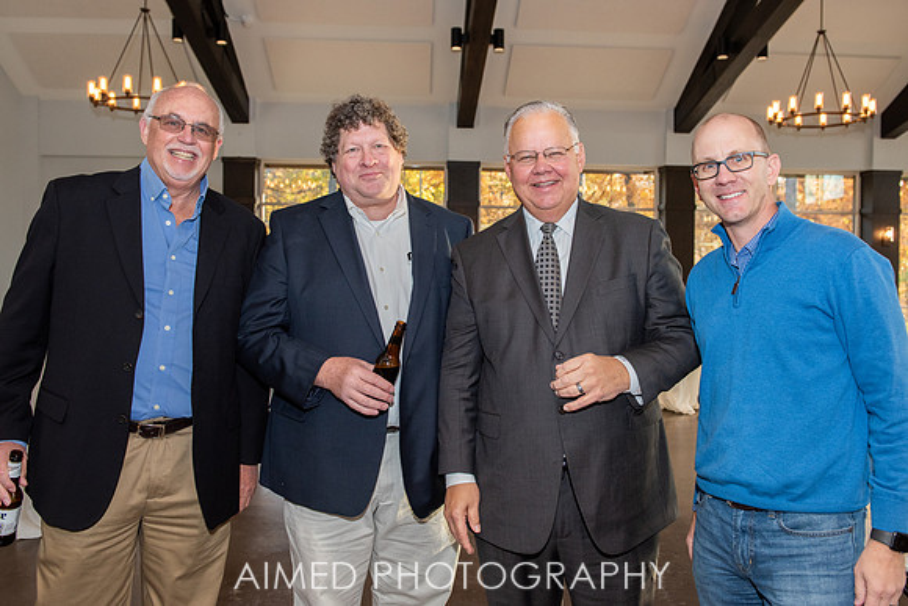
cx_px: 470
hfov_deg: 58.4
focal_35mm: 32
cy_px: 277
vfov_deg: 40.9
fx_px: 812
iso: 640
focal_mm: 28
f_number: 4
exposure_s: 1/250
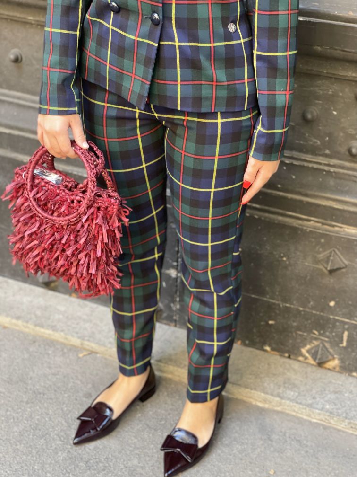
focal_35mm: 64
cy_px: 238
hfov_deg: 22.9
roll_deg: -1.2
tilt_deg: -30.1
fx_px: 880
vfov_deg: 30.3
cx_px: 178
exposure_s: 1/40
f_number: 2.2
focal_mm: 7.5
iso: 200
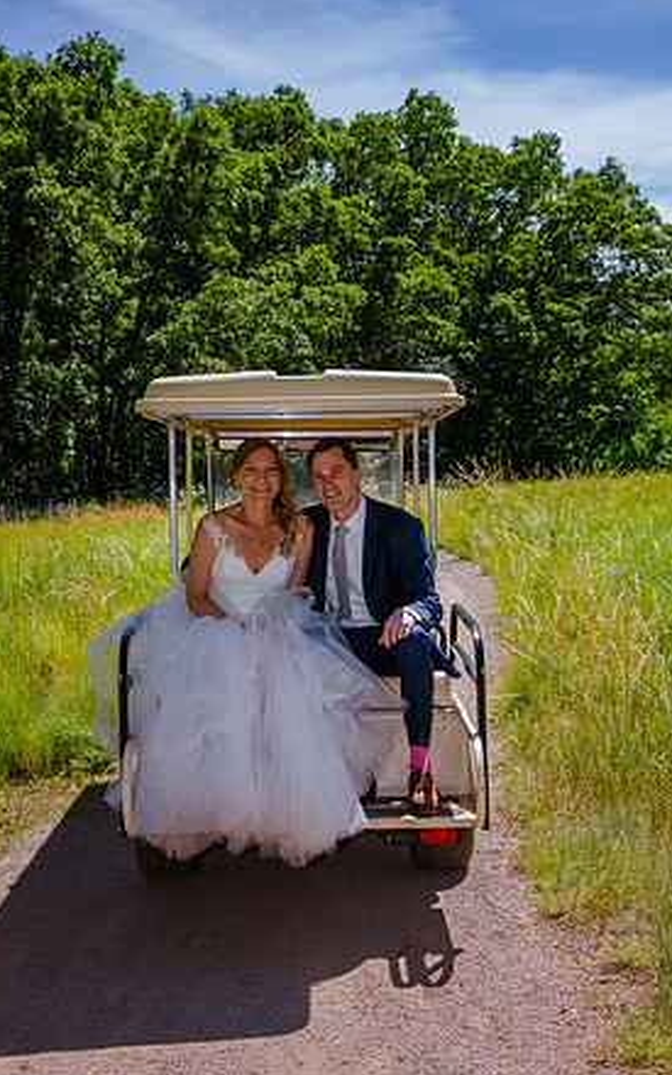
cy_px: 540
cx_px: 337
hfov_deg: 25.8
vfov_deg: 40.3
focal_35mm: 50
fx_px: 1465
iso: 200
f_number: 8
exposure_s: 1/250
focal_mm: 48
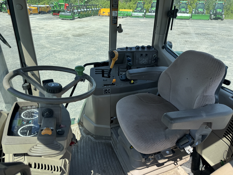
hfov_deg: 71.6
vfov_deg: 56.8
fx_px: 162
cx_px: 116
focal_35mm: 24
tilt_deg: -24.9
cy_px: 88
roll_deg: -0.1
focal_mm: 6.76
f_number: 1.78
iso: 80
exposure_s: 1/1869
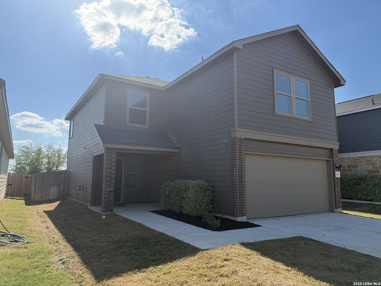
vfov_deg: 56.8
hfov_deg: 71.6
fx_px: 264
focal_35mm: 24
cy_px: 143
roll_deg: +0.5
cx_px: 190
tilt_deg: +7.5
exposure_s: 1/5319
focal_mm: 6.76
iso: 100
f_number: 1.78
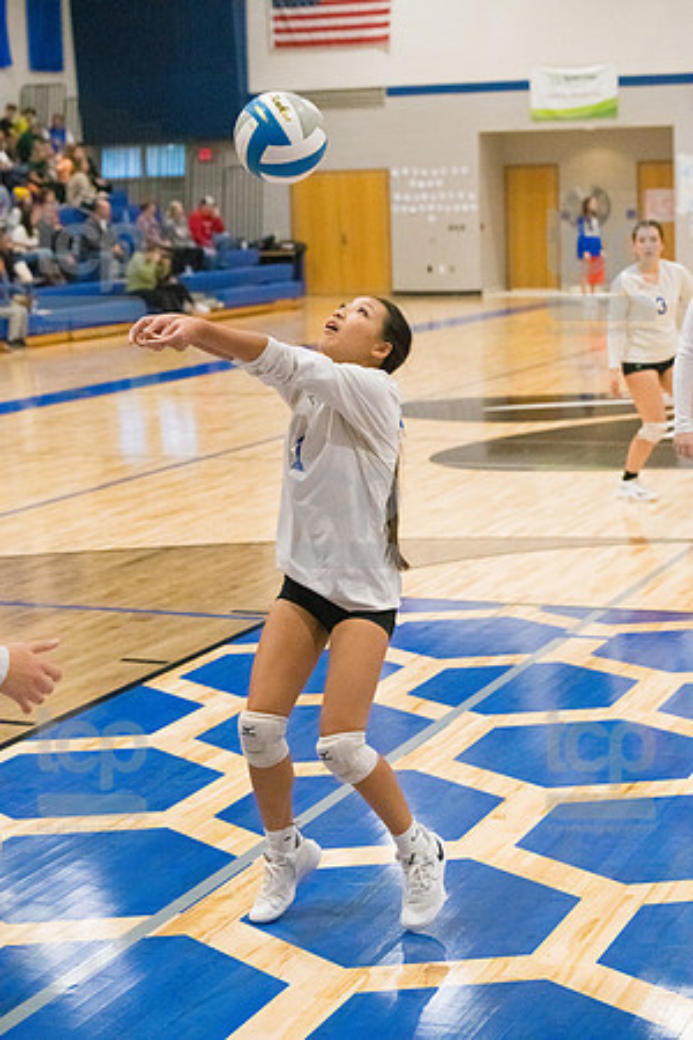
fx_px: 2021
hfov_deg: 19.5
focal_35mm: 70
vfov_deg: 28.8
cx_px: 346
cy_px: 520
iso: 10000
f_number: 4.5
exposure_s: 1/1600
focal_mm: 70
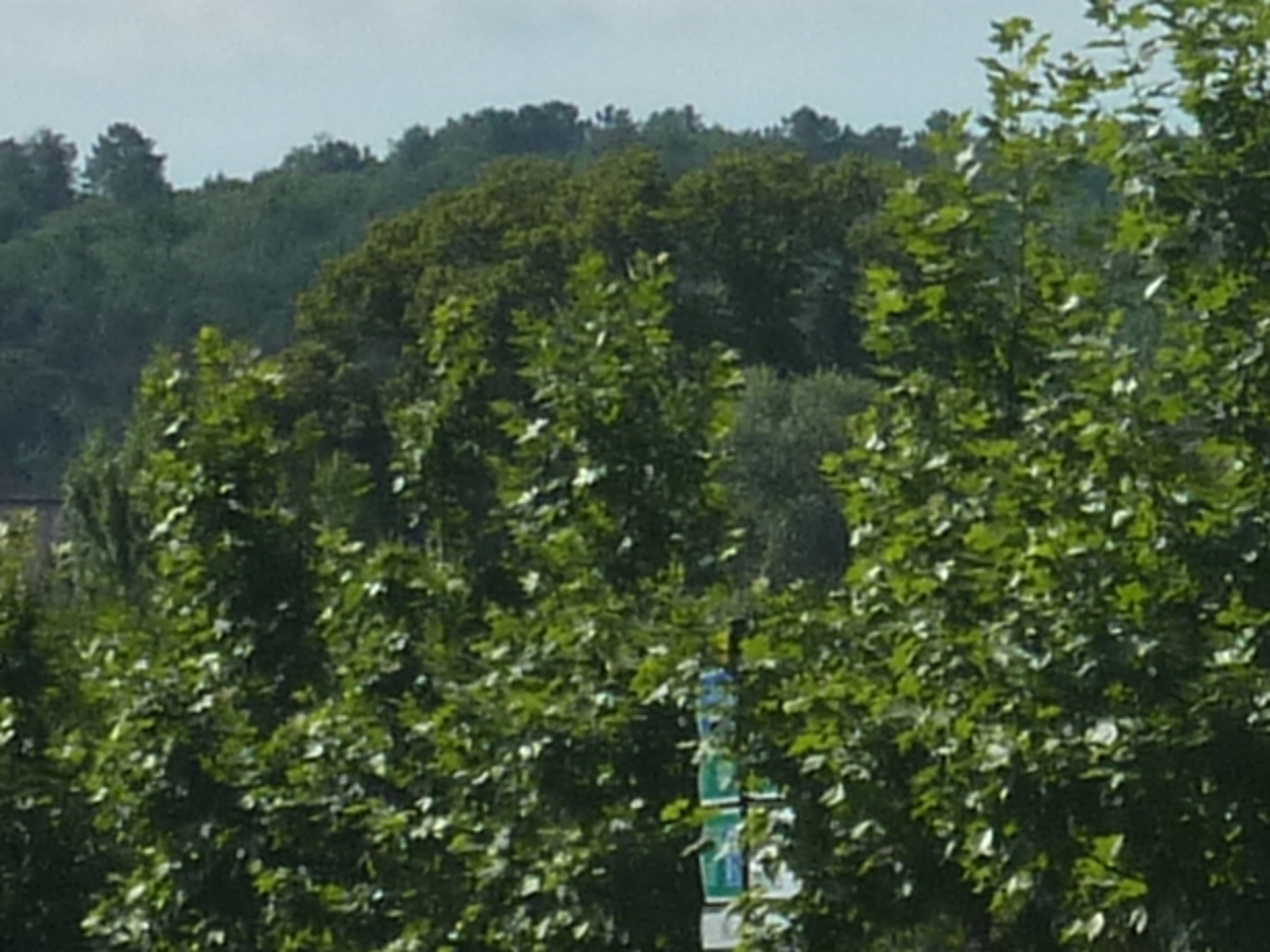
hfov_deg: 5.3
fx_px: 13685
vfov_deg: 4.0
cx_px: 1754
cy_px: -84
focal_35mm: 373
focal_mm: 10.3
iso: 125
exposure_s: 1/500
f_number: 5.6
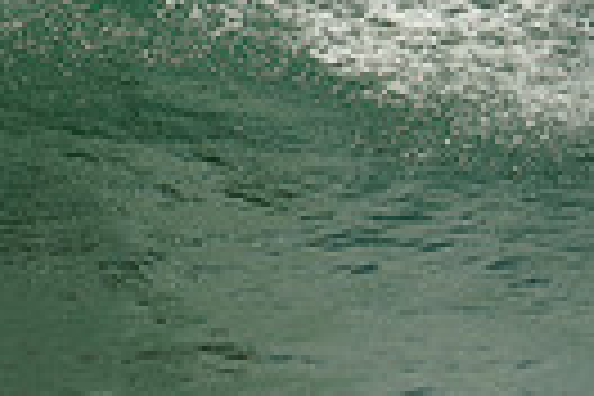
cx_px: 0
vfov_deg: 0.8
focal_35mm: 1764
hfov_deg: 1.2
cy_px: -389
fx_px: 29104
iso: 100
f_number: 3.2
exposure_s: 1/1600
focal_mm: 400
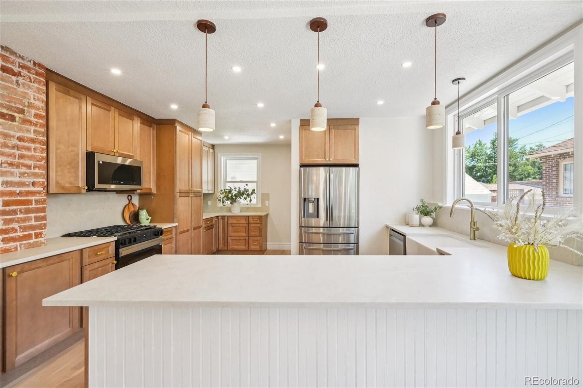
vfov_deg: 77.3
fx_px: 243
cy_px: 194
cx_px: 292
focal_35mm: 15
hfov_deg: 100.4
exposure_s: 1/13
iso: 800
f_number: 8
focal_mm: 10
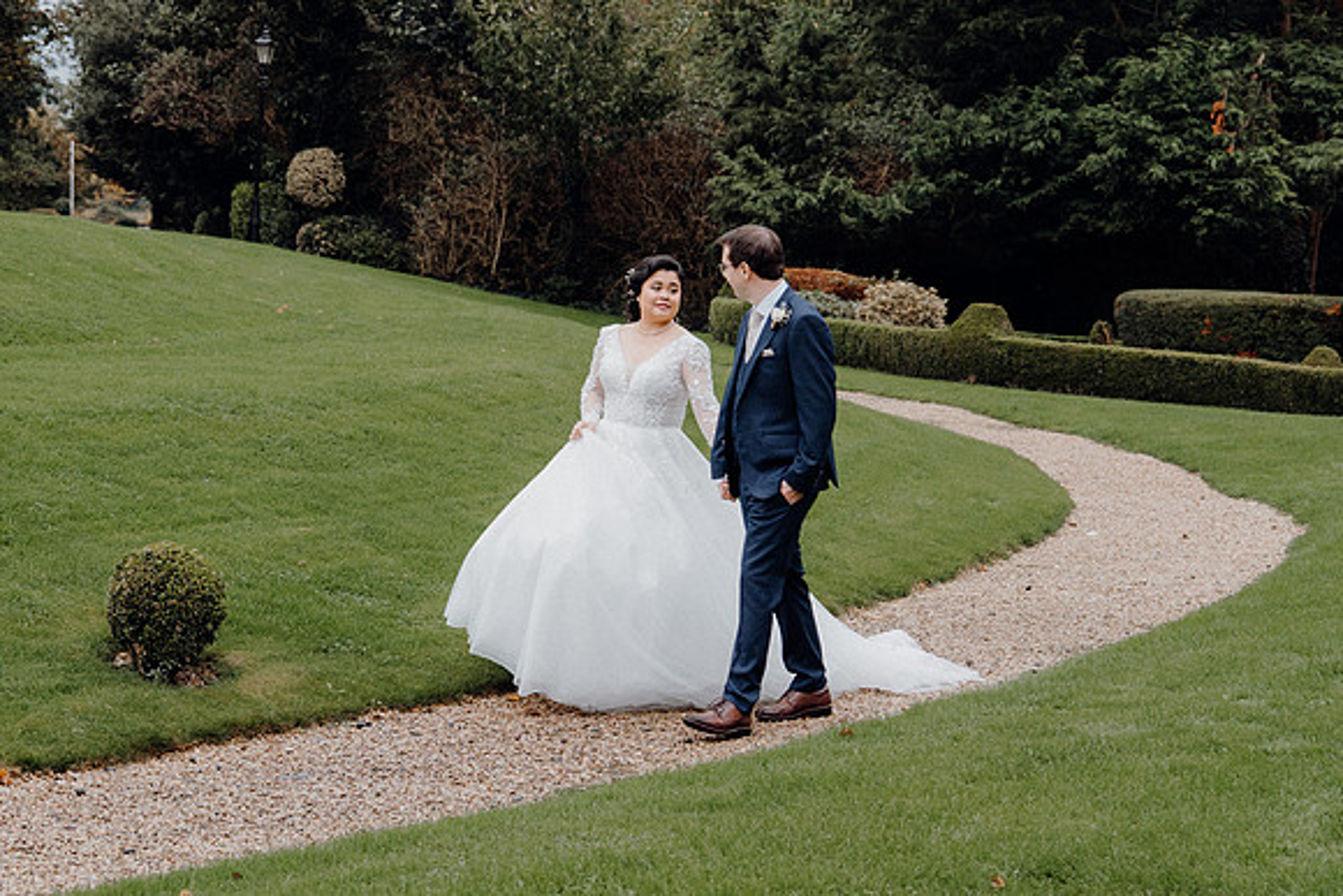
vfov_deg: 20.3
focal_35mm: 67
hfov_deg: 30.1
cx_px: 672
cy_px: 448
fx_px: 2500
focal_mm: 45
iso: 640
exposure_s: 1/160
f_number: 3.5
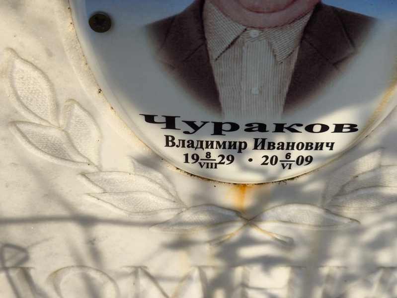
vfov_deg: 29.1
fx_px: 574
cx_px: 198
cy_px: 149
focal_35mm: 50
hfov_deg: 38.2
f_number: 1.7
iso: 50
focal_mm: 4.71
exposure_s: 1/373
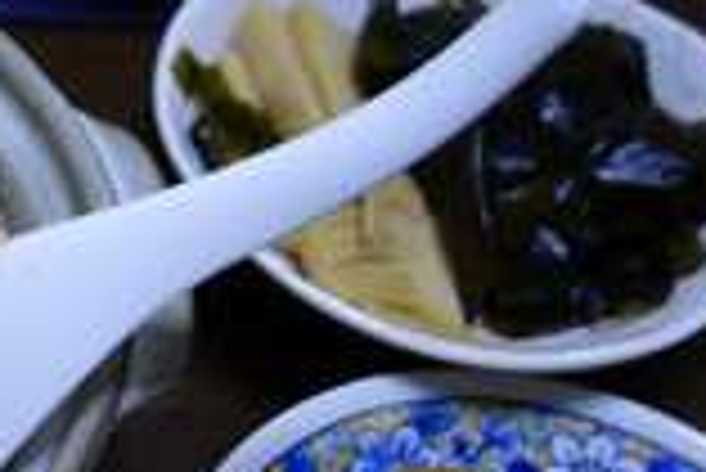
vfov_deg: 15.3
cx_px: -121
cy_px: 101
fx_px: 1747
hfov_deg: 21.4
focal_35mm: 89
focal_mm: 10.4
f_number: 1.8
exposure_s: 1/30
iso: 250
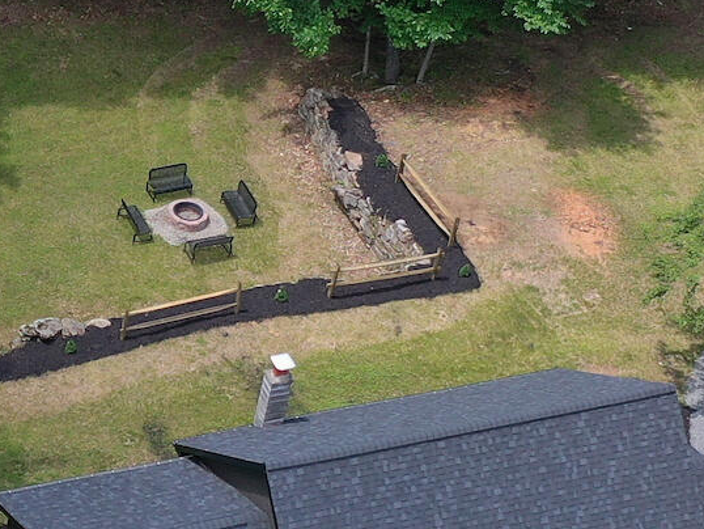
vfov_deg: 9.9
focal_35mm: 150
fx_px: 3052
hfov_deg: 12.9
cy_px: 225
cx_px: -103
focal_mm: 10.26
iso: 100
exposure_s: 1/40
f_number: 3.2
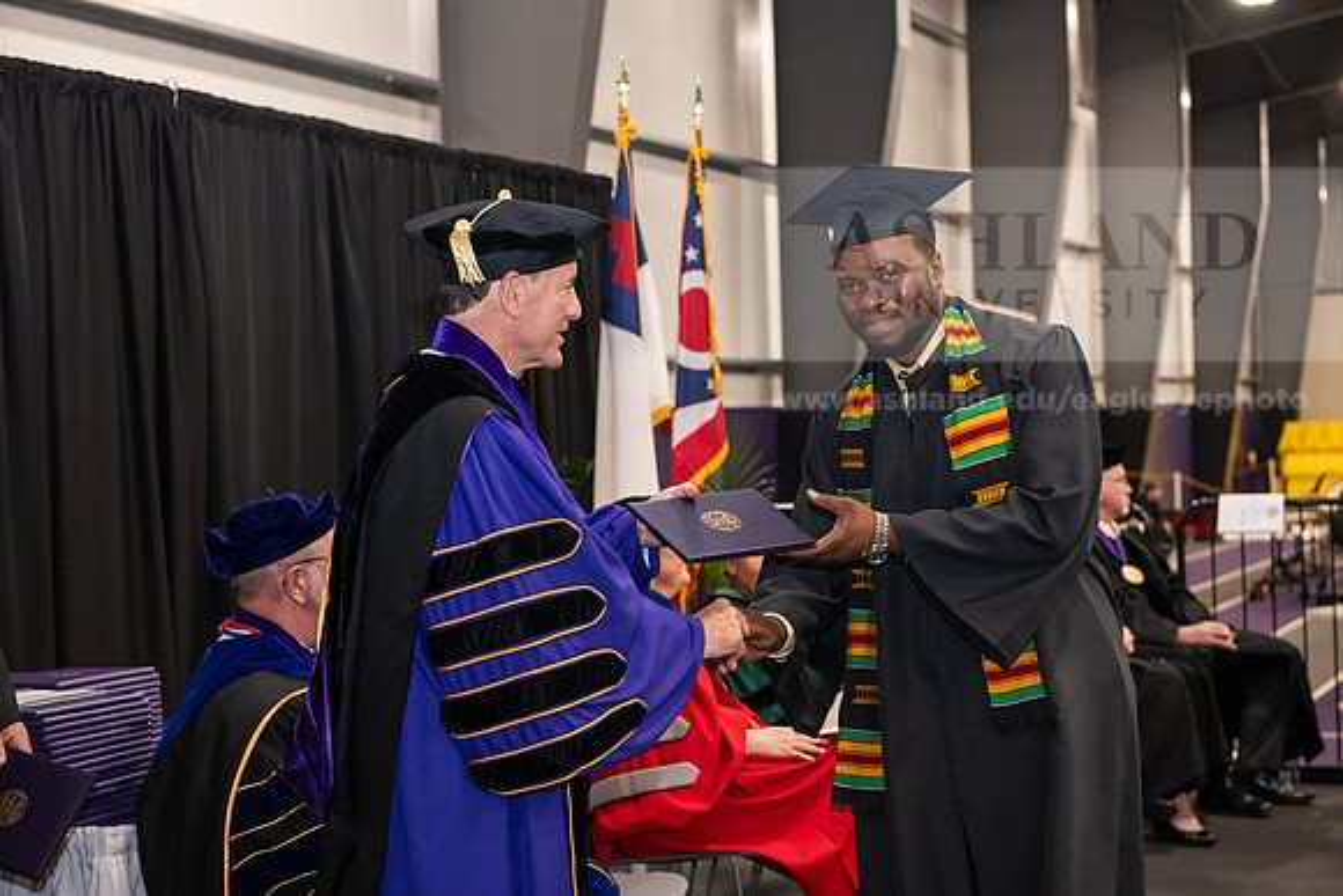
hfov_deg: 30.5
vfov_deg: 20.6
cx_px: 672
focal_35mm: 66
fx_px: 2463
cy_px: 448
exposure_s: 1/125
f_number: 5
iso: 2500
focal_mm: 66
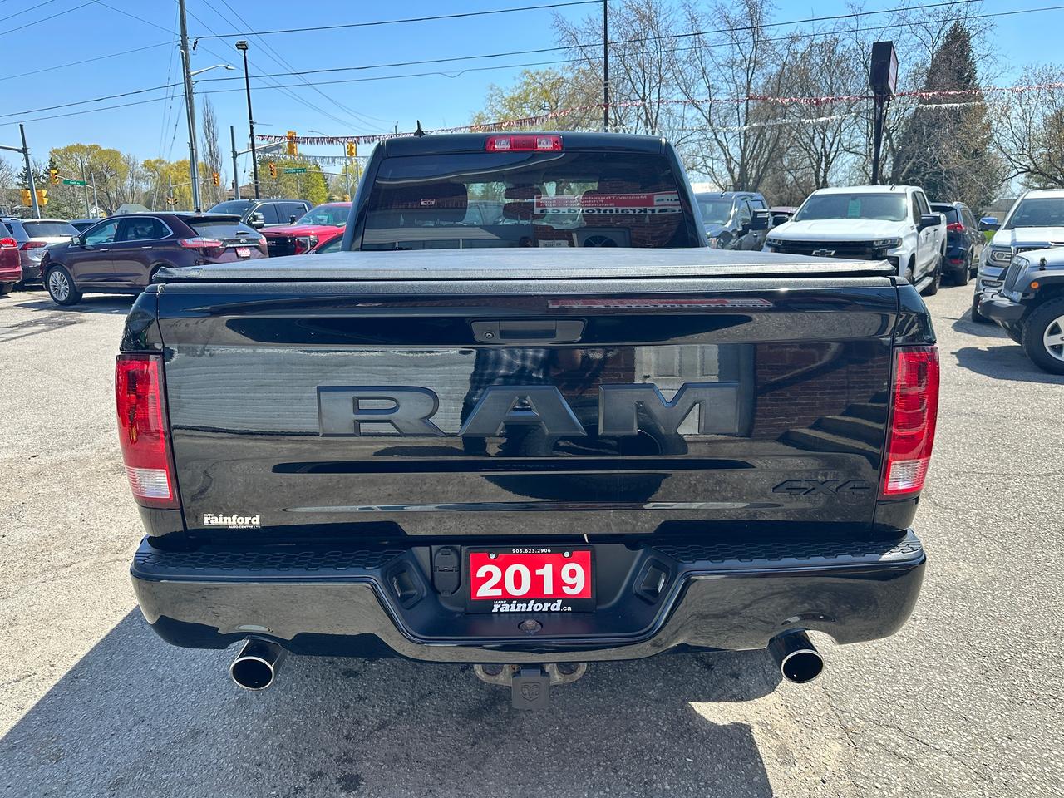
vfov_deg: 56.8
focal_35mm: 24
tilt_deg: -14.6
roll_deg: +0.4
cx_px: 532
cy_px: 399
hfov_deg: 71.6
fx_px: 738
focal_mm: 6.86
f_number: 1.78
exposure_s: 1/1562
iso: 80
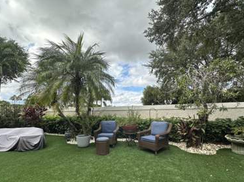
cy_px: 105
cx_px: 122
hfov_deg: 87.8
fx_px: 127
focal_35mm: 18
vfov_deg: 71.0
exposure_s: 1/1014
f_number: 2.2
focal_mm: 2.22
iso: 40
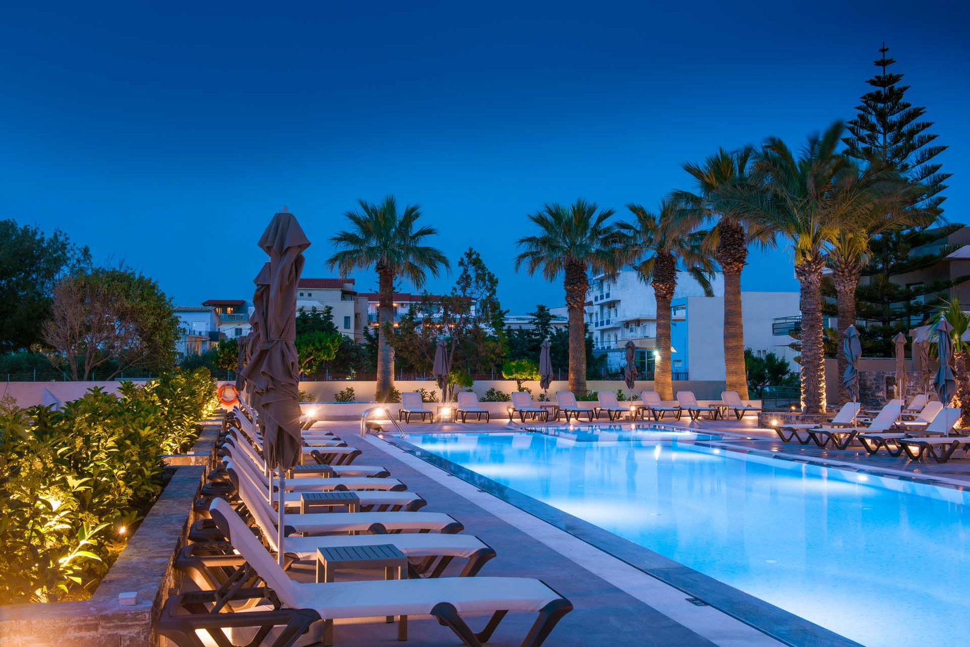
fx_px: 1024
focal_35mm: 38
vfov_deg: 35.1
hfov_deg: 50.7
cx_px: 485
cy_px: 324
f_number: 9
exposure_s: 5
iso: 100
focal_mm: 38
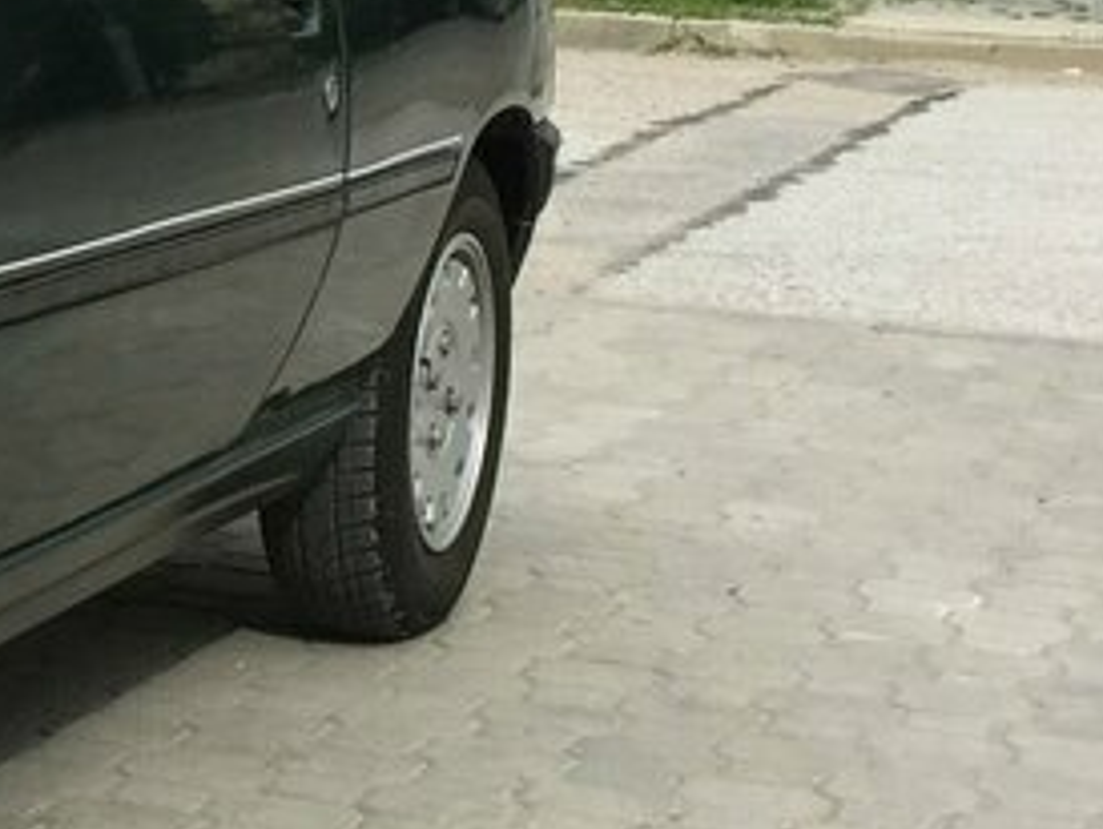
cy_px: 40
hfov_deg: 14.1
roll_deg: -2.7
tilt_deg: -2.8
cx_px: -765
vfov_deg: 11.6
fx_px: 4050
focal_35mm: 127
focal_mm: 4.15
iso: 32
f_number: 2.2
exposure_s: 1/1014
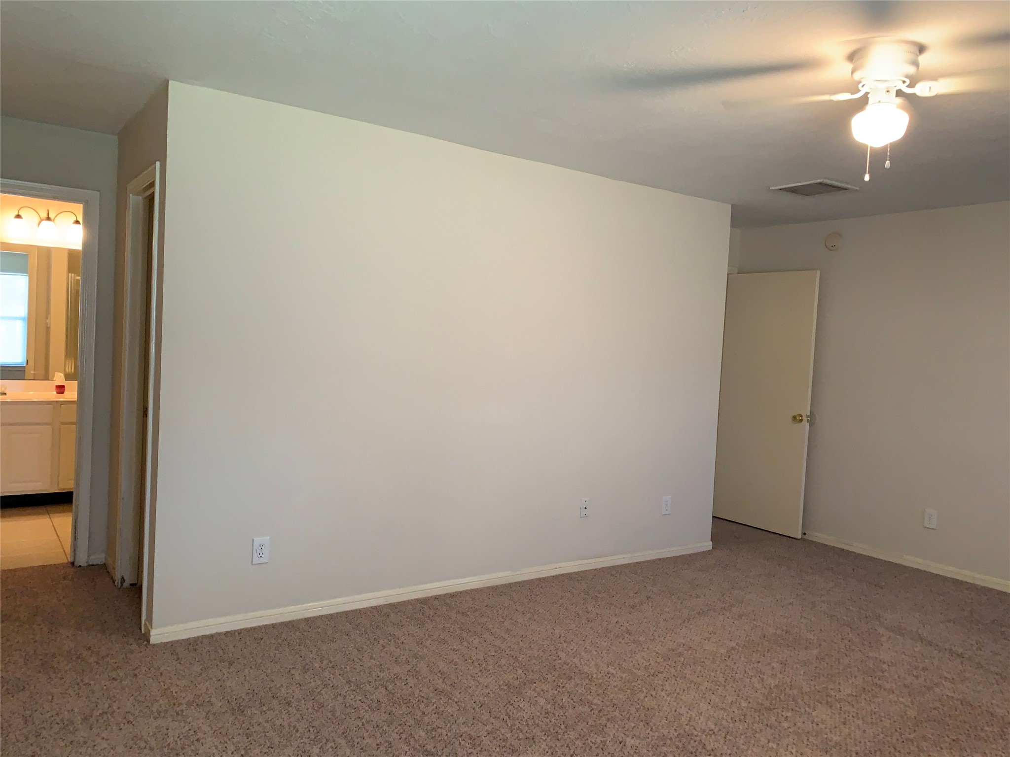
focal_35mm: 26
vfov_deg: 53.1
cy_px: 378
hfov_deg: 67.3
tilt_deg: -3.2
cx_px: 505
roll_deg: -2.7
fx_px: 759
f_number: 1.8
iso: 200
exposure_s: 1/60
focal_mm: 4.25
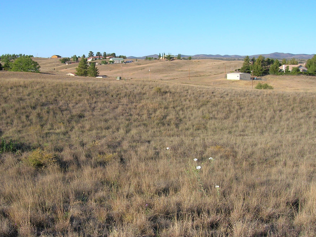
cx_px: 135
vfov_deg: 32.8
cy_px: 119
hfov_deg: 42.9
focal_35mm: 44
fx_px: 401
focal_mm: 5.7
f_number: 4.9
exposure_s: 1/250
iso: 50
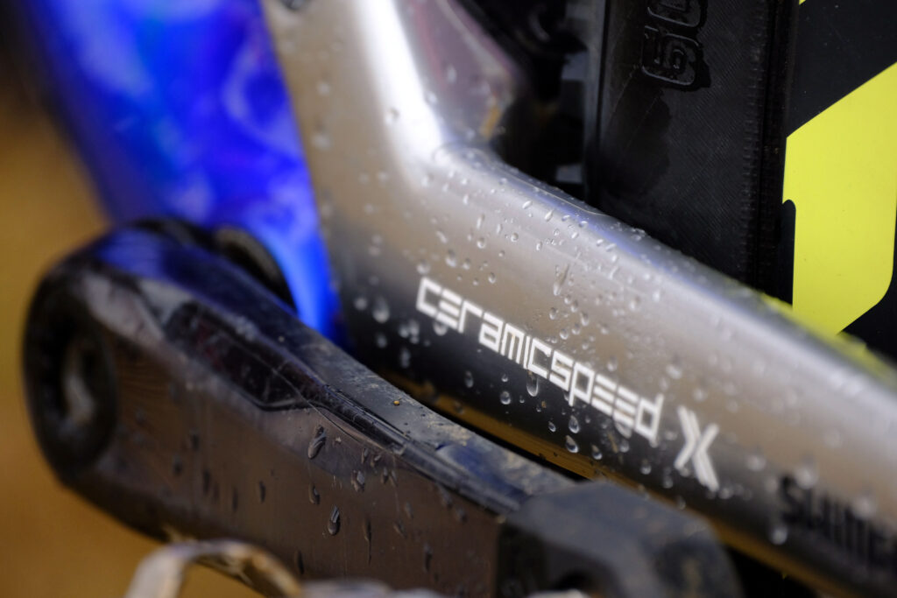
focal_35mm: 334
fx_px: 8323
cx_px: 448
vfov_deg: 4.1
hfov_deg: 6.2
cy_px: 299
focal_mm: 222.5
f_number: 5.6
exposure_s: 1/250
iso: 640
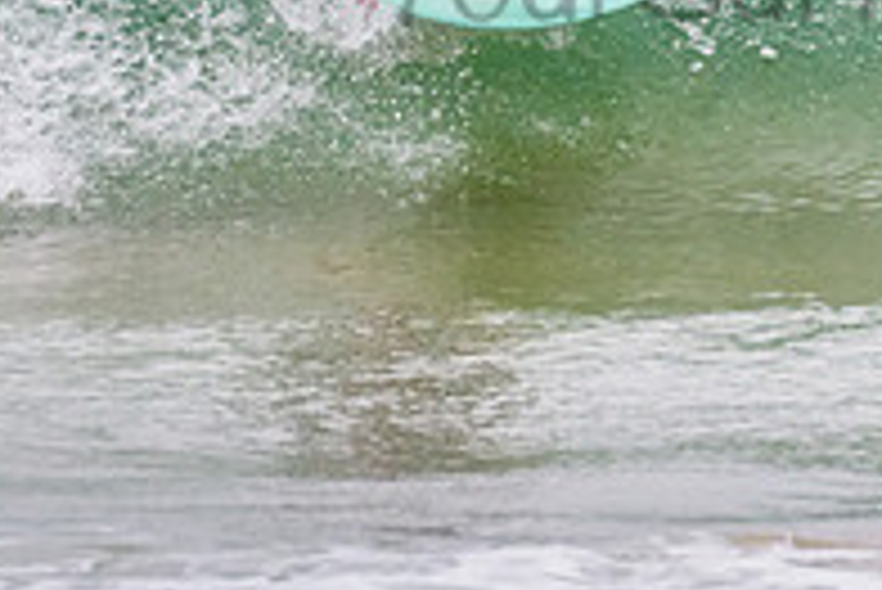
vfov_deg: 0.8
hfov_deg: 1.1
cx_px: 546
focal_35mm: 1815
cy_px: -116
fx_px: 44499
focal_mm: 500
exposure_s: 1/1000
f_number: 5.6
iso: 800
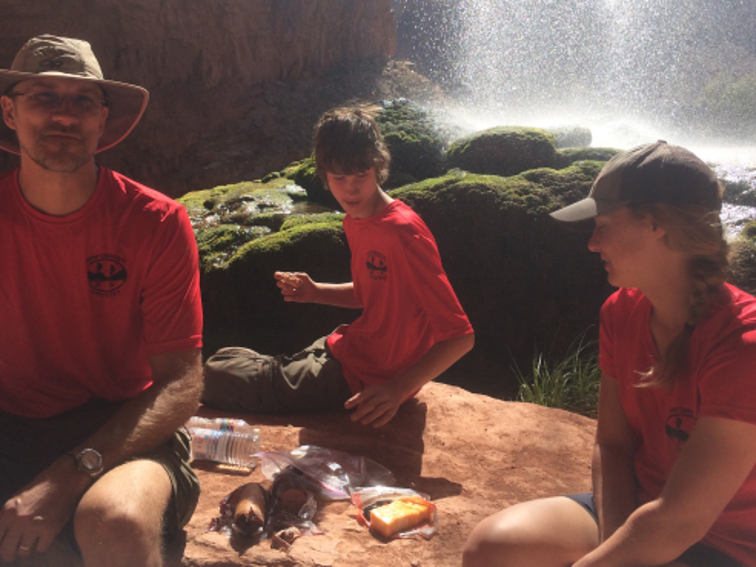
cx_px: 355
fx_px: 852
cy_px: 223
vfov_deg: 36.7
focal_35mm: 39
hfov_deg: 47.8
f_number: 2.2
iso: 32
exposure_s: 1/1414
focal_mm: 4.12
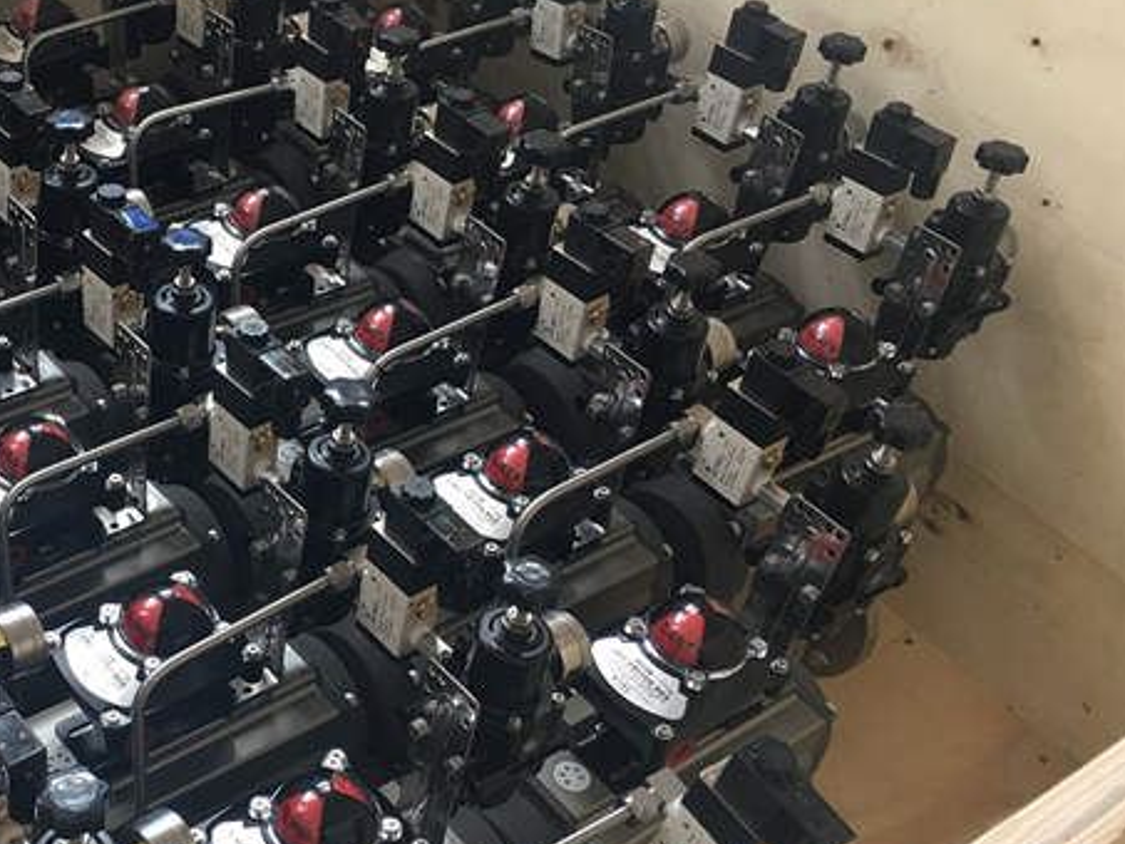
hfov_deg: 38.0
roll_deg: -5.7
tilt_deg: -44.5
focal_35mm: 48
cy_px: 506
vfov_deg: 30.2
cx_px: 206
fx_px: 1560
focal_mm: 4.15
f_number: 2.2
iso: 40
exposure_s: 1/33
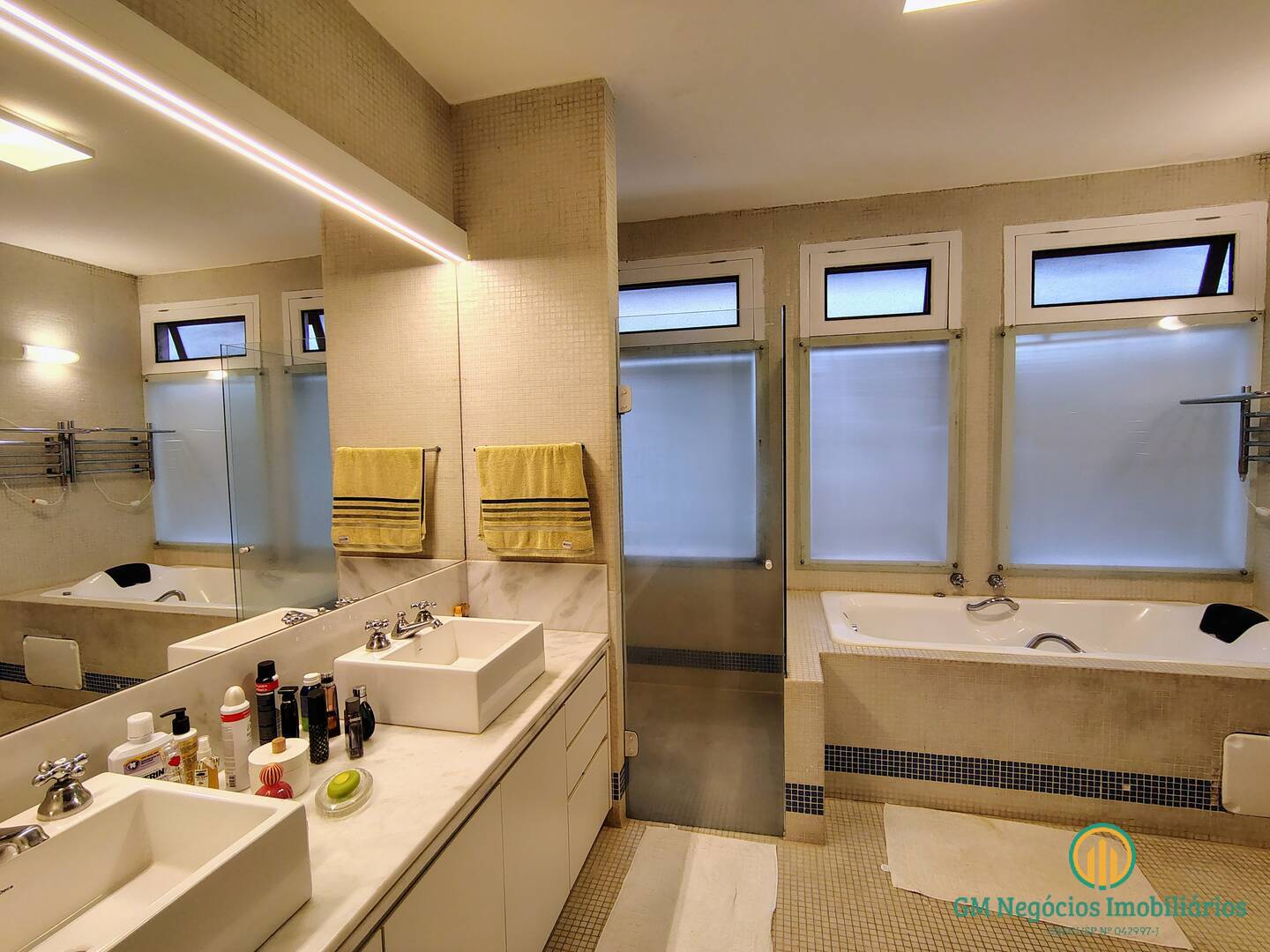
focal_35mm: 16
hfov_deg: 94.5
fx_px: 587
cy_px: 476
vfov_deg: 78.1
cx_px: 635
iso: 336
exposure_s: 1/40
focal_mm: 2.13
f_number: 2.2
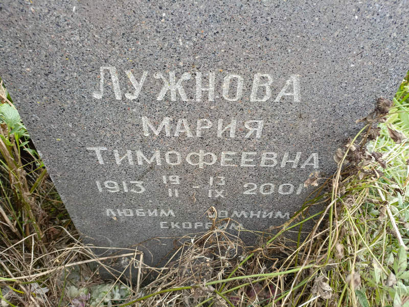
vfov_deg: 54.9
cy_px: 154
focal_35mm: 25
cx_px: 204
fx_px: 295
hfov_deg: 69.4
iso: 225
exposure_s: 1/50
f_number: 1.69
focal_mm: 4.76
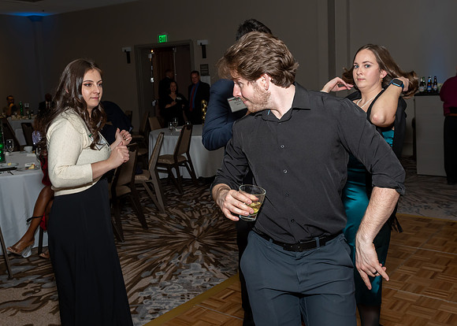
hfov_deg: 51.1
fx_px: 477
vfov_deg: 37.6
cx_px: 250
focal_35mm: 37
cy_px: 135
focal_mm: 20
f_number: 6.3
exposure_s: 1/250
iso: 400
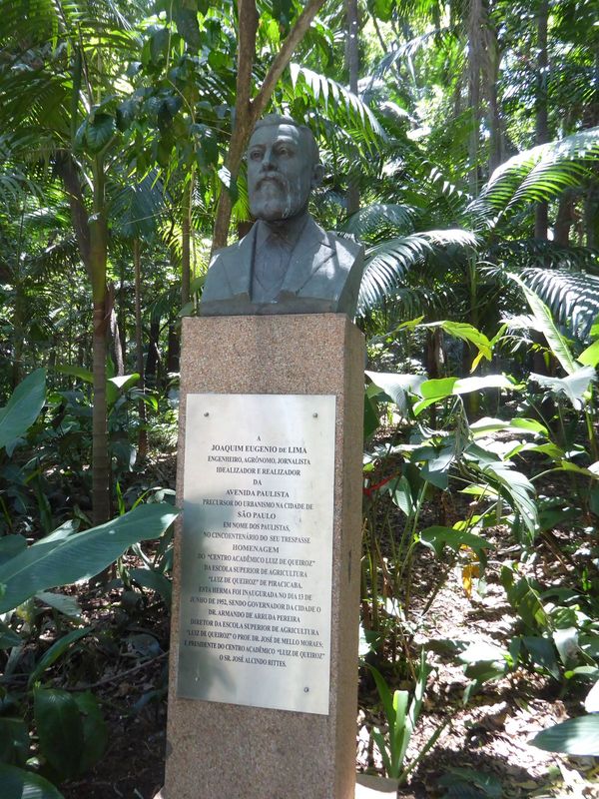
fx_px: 669
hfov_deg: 48.2
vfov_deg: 61.7
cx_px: 300
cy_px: 400
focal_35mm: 29
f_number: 3.5
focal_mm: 5
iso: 400
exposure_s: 1/60
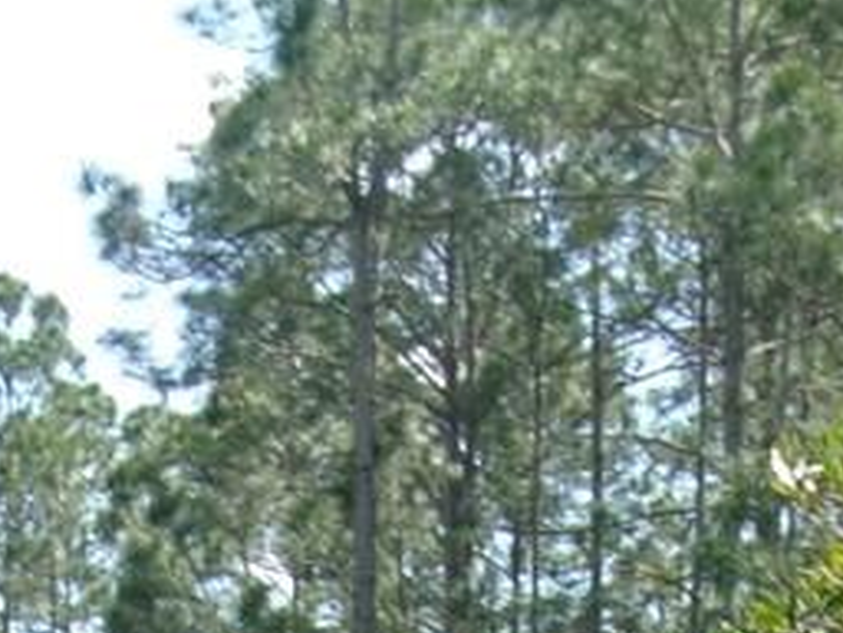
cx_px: 296
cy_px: 1711
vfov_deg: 7.7
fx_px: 4262
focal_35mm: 175
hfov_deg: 11.3
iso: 100
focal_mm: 5.1
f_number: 10.8
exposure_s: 1/45
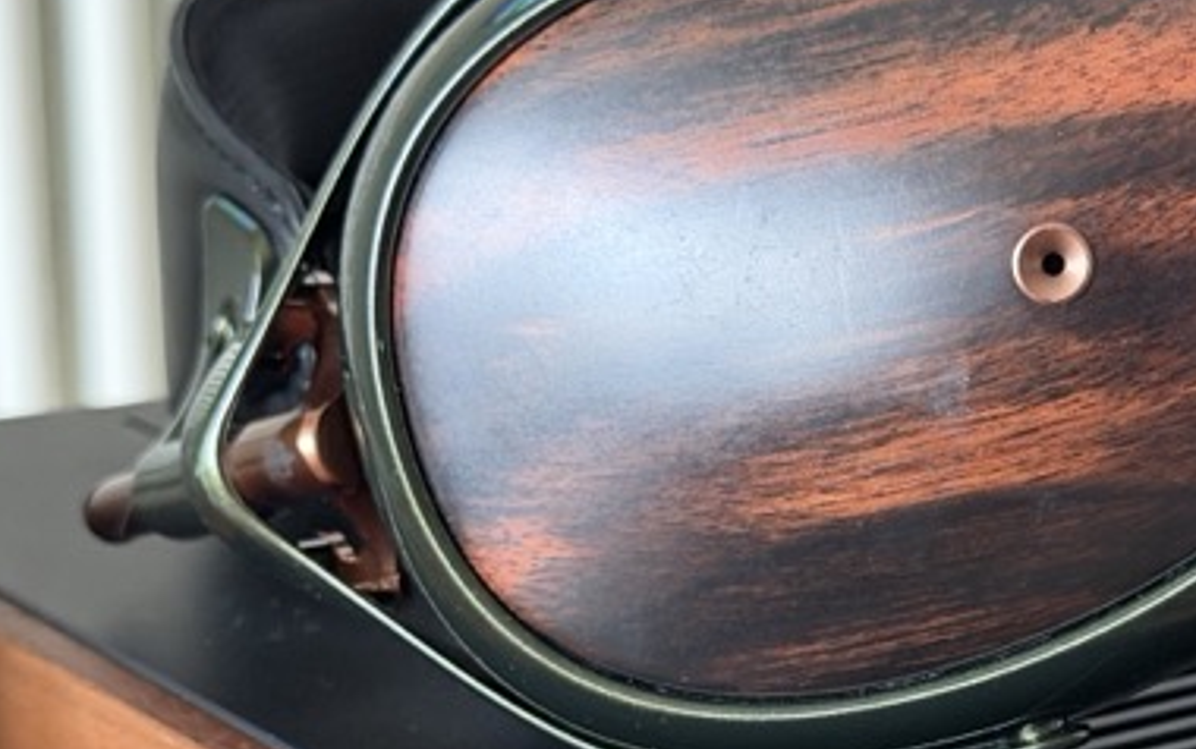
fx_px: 3490
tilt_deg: -19.7
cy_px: 796
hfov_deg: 19.2
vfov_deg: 12.1
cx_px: 976
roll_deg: -2.1
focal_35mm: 107
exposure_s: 1/27
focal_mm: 6.76
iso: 640
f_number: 1.78
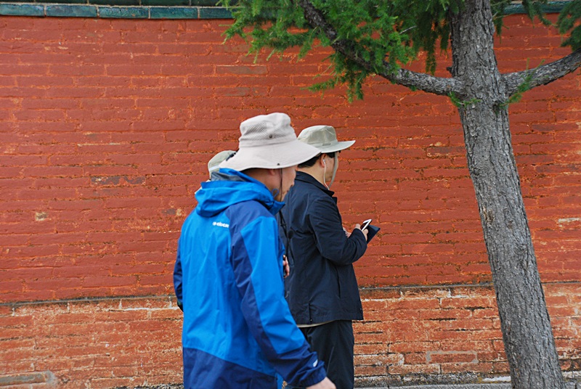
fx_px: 1164
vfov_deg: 19.0
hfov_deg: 28.0
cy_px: 194
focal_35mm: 72
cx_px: 290
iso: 400
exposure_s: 1/400
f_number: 6.3
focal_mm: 48
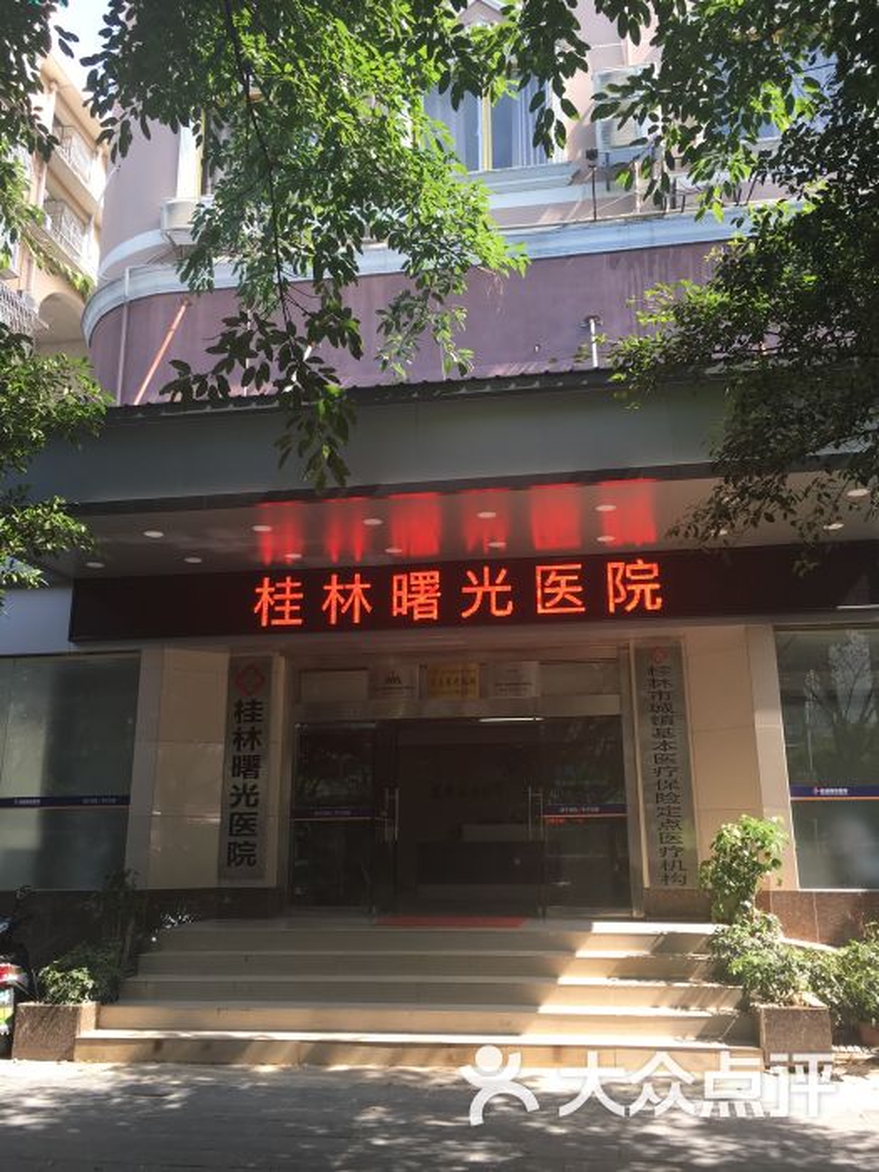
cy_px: 586
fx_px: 982
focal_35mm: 29
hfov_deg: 48.2
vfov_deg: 61.7
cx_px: 440
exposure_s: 1/196
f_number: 2.2
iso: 25
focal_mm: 4.15
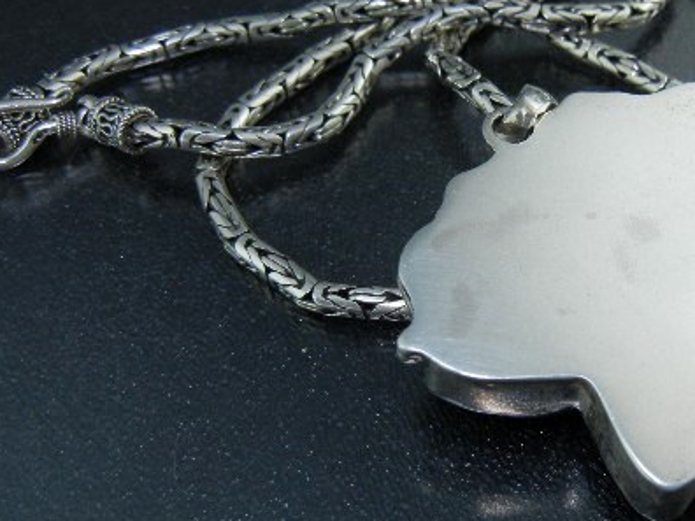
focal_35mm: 63
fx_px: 1265
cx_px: 527
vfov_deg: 23.3
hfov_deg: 30.2
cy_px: 261
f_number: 3.7
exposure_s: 1/30
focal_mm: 7.1
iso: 175
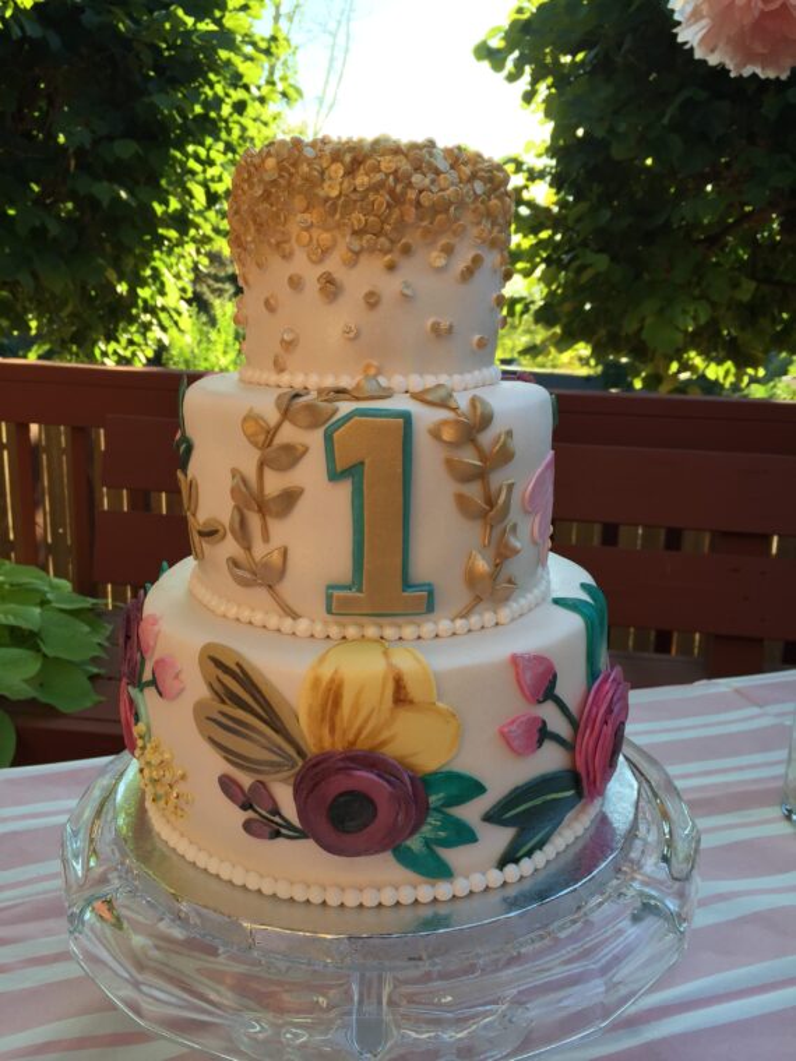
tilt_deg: -12.1
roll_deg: -2.2
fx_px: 889
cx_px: 398
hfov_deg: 48.2
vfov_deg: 61.7
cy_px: 530
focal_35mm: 29
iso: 32
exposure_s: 1/168
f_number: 2.2
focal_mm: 4.15
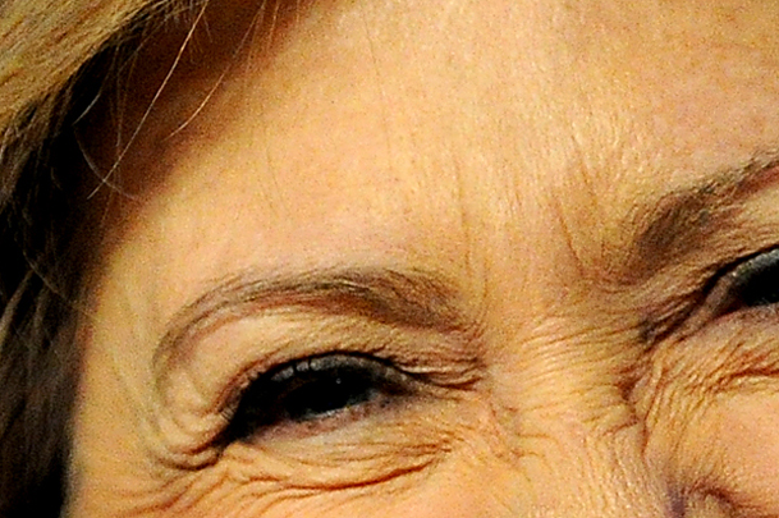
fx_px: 42571
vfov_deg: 0.7
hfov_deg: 1.0
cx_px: 175
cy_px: 715
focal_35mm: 1969
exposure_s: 1/1000
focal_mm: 400
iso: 6400
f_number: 3.2
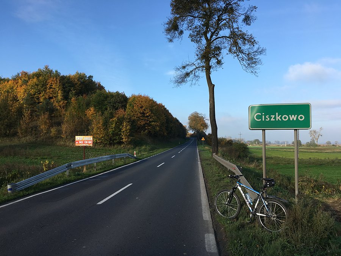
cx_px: 170
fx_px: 286
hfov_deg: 61.7
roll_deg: +0.1
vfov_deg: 48.2
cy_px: 128
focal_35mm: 29
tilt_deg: +1.9
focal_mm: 4.15
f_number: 2.2
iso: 25
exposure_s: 1/864
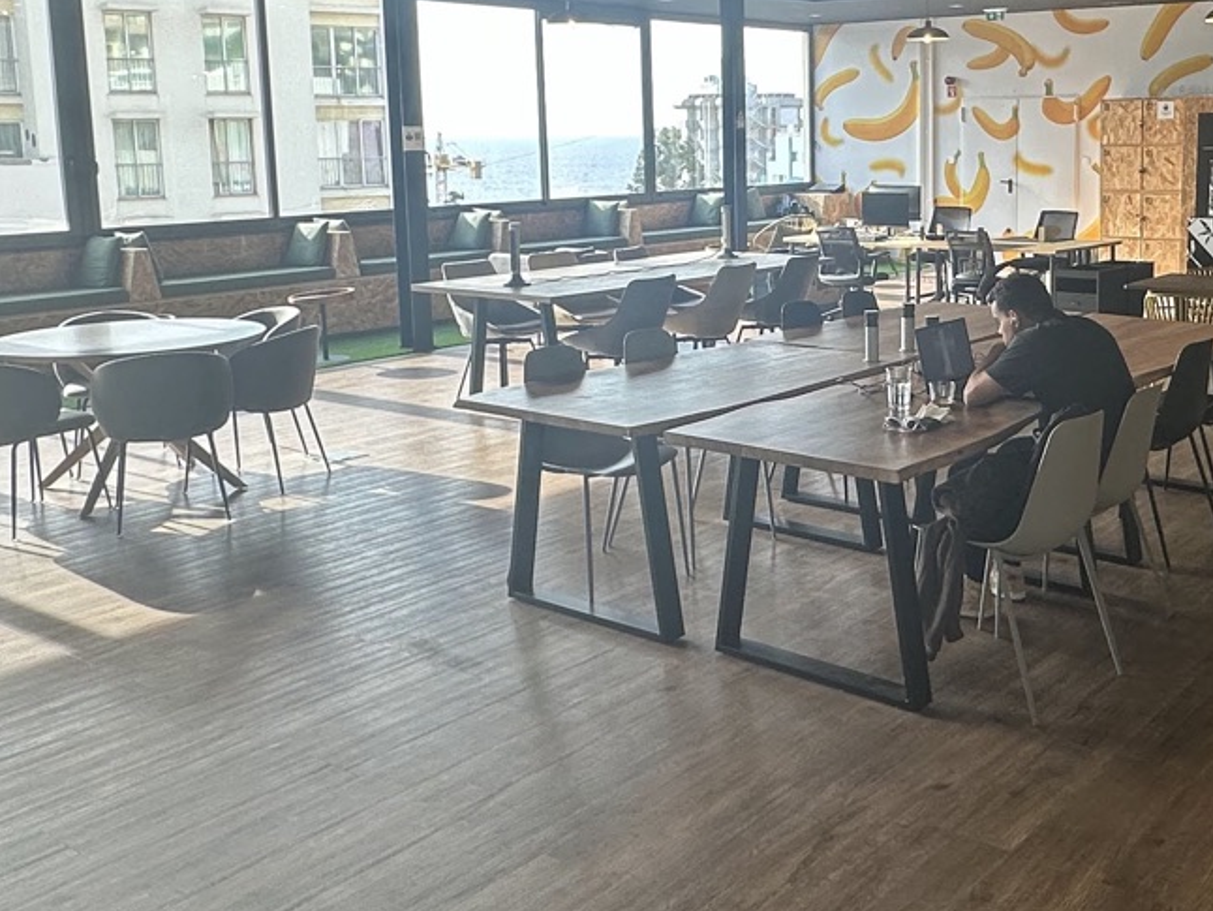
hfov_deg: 46.8
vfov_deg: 36.5
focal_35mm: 39
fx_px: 1367
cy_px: 321
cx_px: 845
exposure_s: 1/104
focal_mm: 2.22
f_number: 2.2
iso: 40
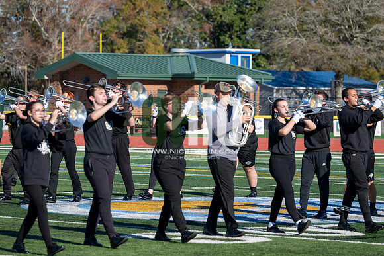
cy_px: 128
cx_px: 192
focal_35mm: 190
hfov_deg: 10.8
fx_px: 2027
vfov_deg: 7.2
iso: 320
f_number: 5
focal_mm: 190
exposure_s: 1/2000
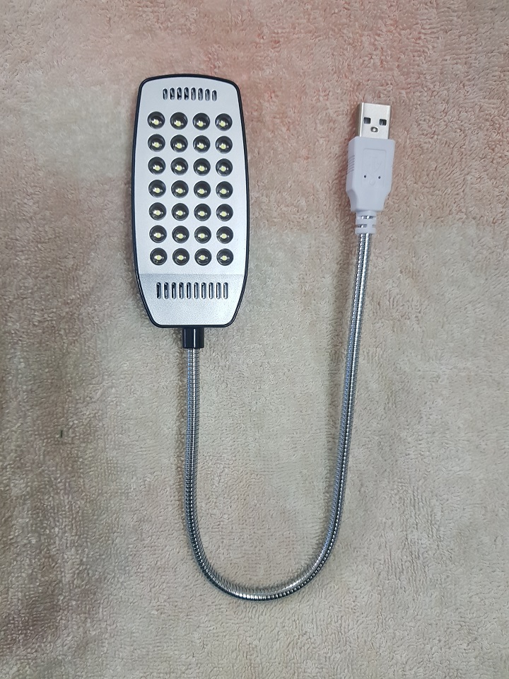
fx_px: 510
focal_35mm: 26
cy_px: 340
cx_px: 254
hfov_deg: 53.1
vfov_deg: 67.3
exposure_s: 1/33
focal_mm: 4.3
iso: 250
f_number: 1.7
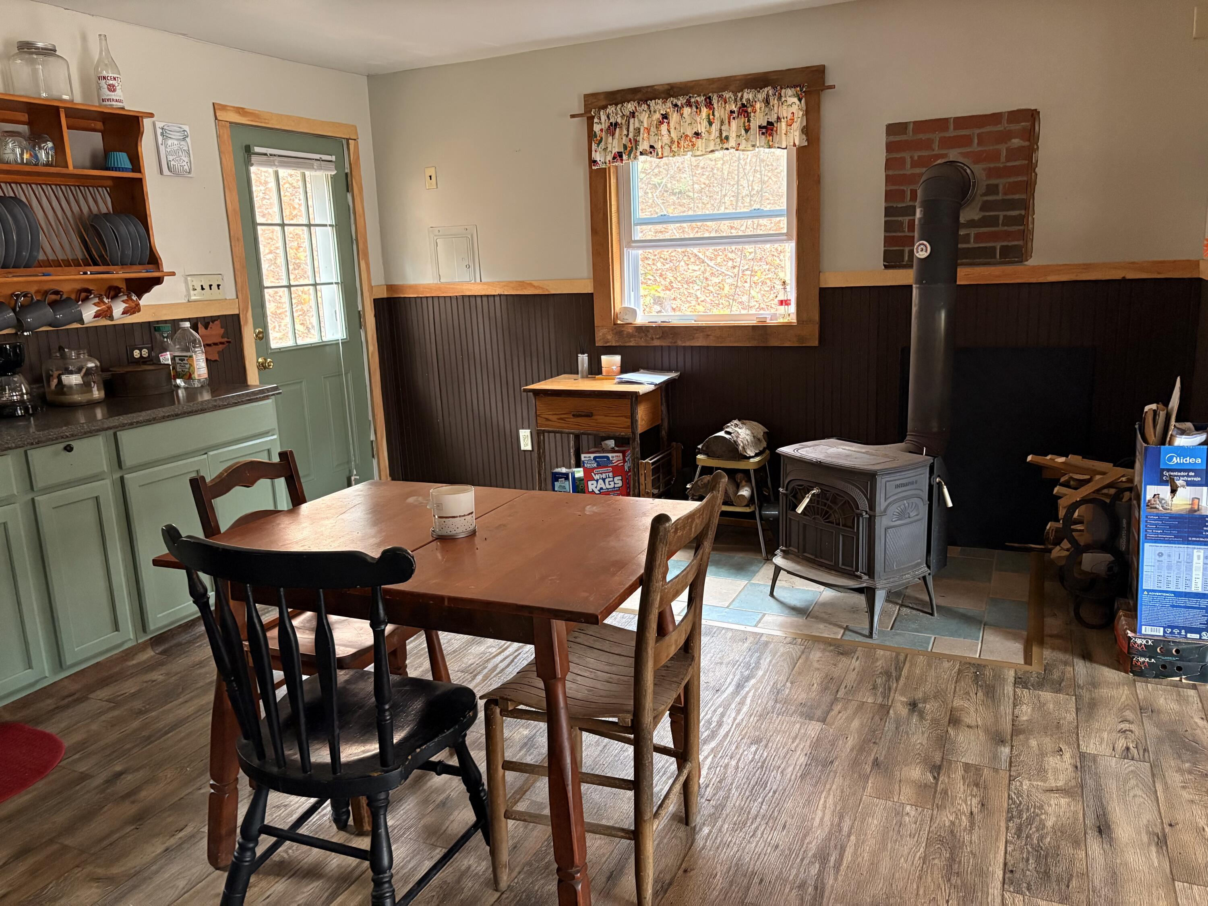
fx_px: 907
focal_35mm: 26
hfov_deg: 67.3
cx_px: 604
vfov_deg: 53.1
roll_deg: +2.8
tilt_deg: -11.7
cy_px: 453
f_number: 1.6
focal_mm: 5.96
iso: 500
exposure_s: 1/40
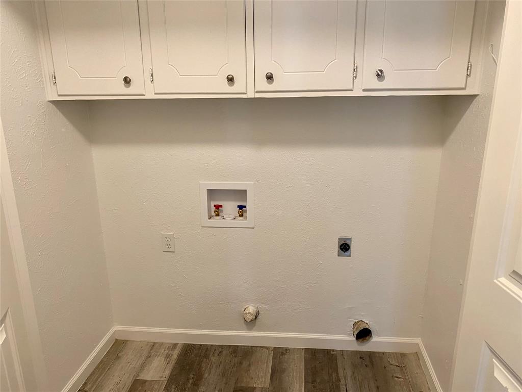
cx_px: 261
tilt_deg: -15.6
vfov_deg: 53.1
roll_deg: +0.6
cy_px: 196
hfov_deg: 67.3
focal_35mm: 26
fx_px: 392
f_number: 1.8
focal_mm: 4.25
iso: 125
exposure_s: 1/60
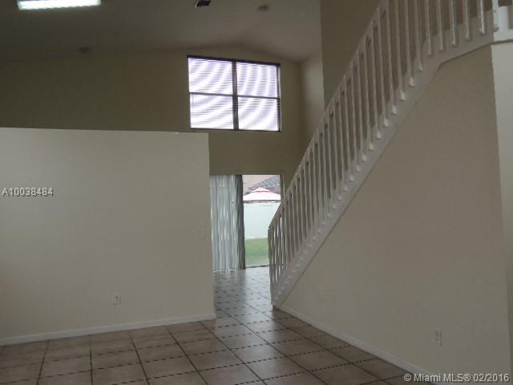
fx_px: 445
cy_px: 192
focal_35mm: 30
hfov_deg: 60.0
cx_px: 256
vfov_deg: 46.8
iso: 100
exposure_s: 1/125
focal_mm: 5.3
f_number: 3.1
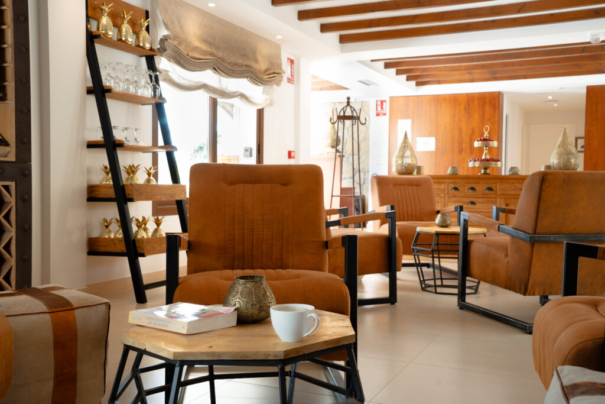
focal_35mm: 38
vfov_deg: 35.1
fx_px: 639
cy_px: 202
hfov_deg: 50.7
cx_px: 302
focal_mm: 38
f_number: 8
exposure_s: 1/5
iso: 200
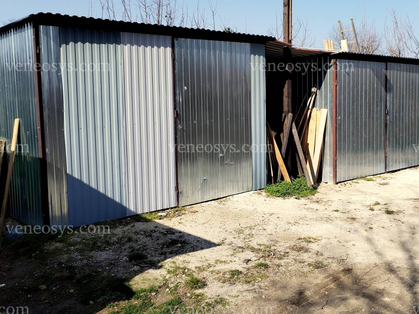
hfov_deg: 41.1
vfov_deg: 32.1
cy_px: 135
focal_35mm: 45
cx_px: 302
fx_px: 545
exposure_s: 1/1400
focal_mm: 4.75
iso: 100
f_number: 1.8
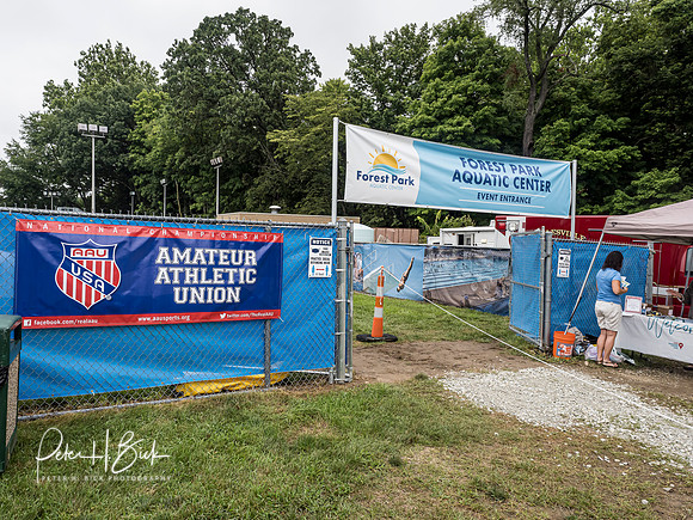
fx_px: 480
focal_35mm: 24
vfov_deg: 56.8
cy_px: 260
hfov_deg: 71.6
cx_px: 346
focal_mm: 12
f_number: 7.1
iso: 400
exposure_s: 1/250
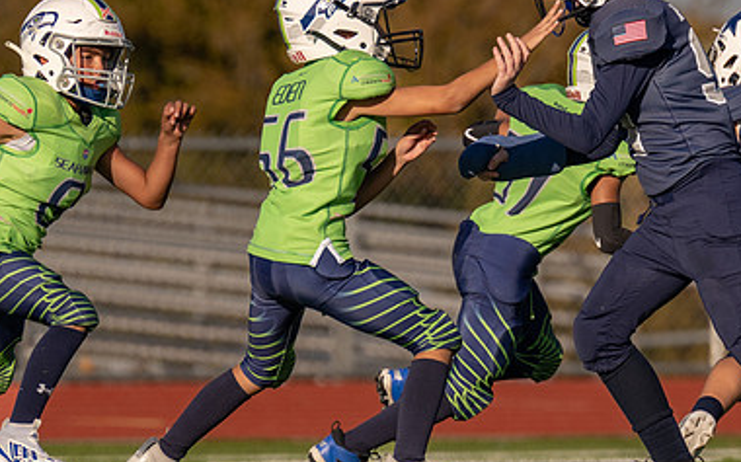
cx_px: 554
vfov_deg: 1.6
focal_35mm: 817
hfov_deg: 2.6
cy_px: 284
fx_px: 16489
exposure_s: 1/3200
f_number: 4
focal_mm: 280
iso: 160
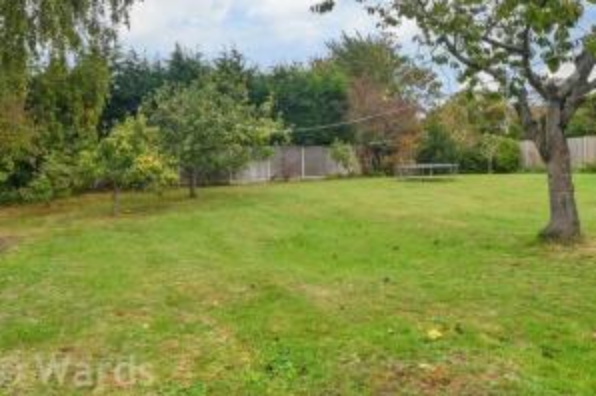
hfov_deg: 73.8
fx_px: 397
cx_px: 302
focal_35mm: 24
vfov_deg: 52.6
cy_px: 153
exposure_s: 1/100
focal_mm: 10
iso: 160
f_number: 8
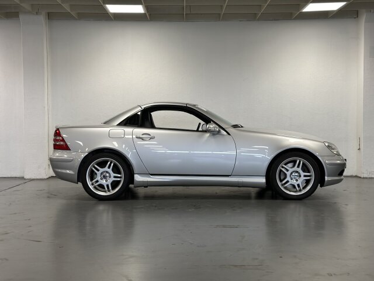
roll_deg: +0.1
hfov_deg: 39.7
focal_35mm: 48
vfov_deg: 30.3
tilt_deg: -1.9
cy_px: 140
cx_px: 187
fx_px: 519
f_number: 1.78
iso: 125
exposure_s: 1/113
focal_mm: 6.86
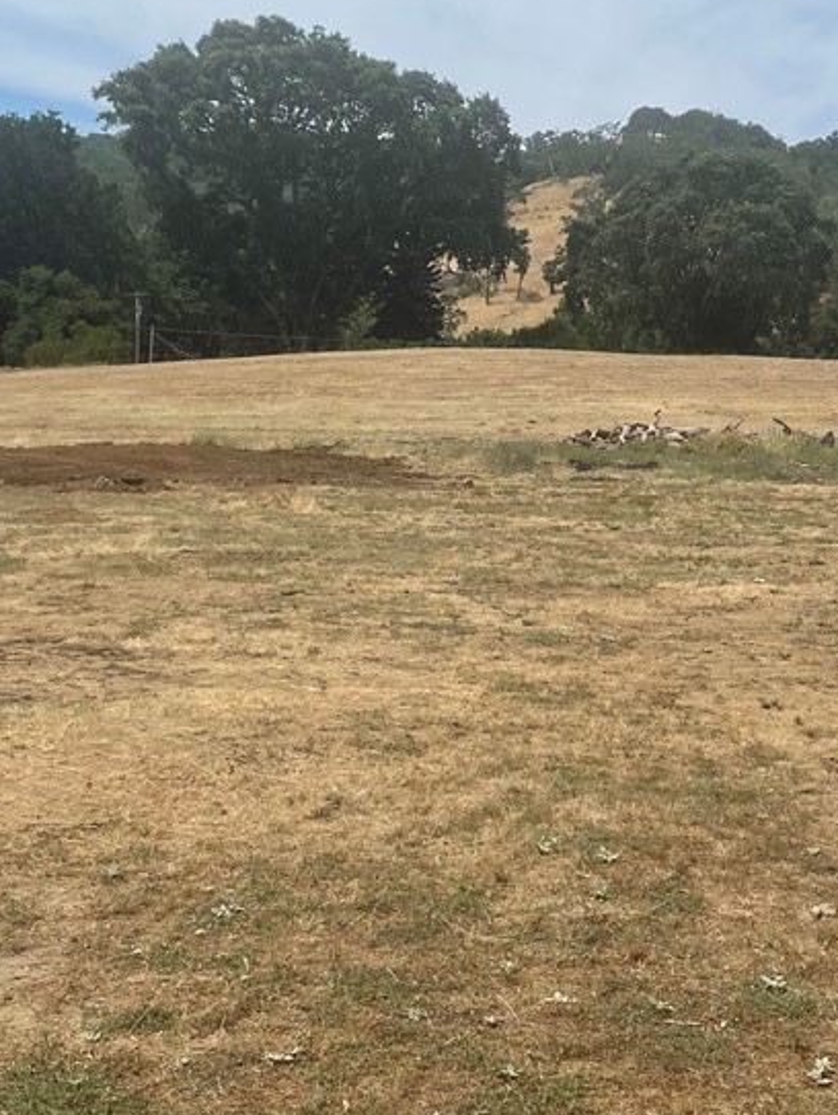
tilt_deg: -1.6
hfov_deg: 29.7
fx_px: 1580
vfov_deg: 38.8
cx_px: 491
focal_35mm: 49
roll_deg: -2.3
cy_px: 462
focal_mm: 4.2
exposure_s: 1/5051
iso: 32
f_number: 1.6
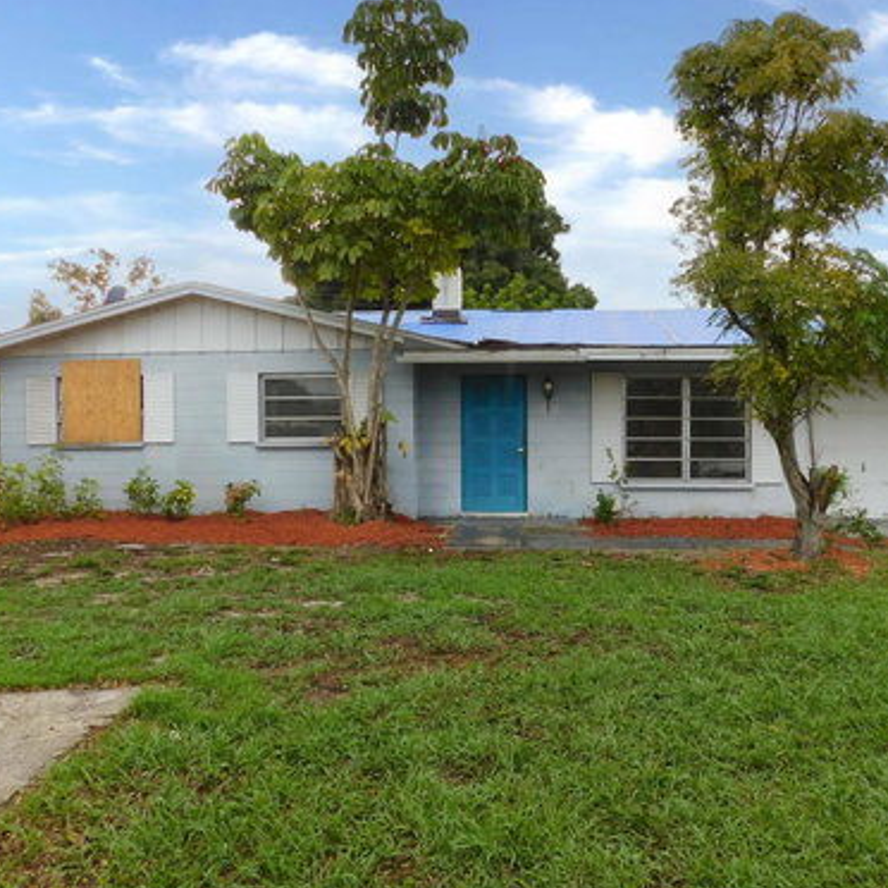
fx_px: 813
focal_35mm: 28
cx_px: 504
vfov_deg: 57.3
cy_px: 439
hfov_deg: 57.1
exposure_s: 1/125
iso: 125
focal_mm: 4
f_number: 3
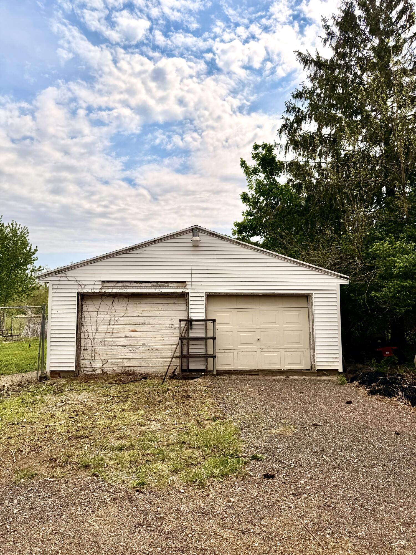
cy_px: 278
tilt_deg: +4.9
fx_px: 385
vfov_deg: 71.6
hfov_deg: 56.8
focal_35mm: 24
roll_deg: -0.5
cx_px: 208
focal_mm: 6.76
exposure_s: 1/11905
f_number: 1.78
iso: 80
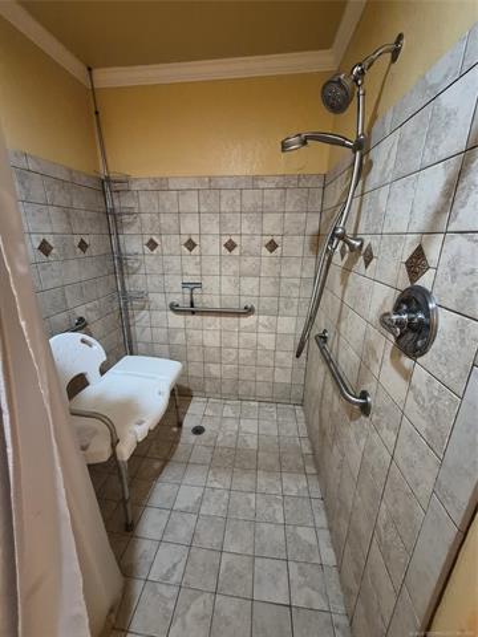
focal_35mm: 13
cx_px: 239
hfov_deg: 89.9
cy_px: 318
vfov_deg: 106.2
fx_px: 239
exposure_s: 1/60
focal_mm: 1.74
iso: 1250
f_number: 2.2
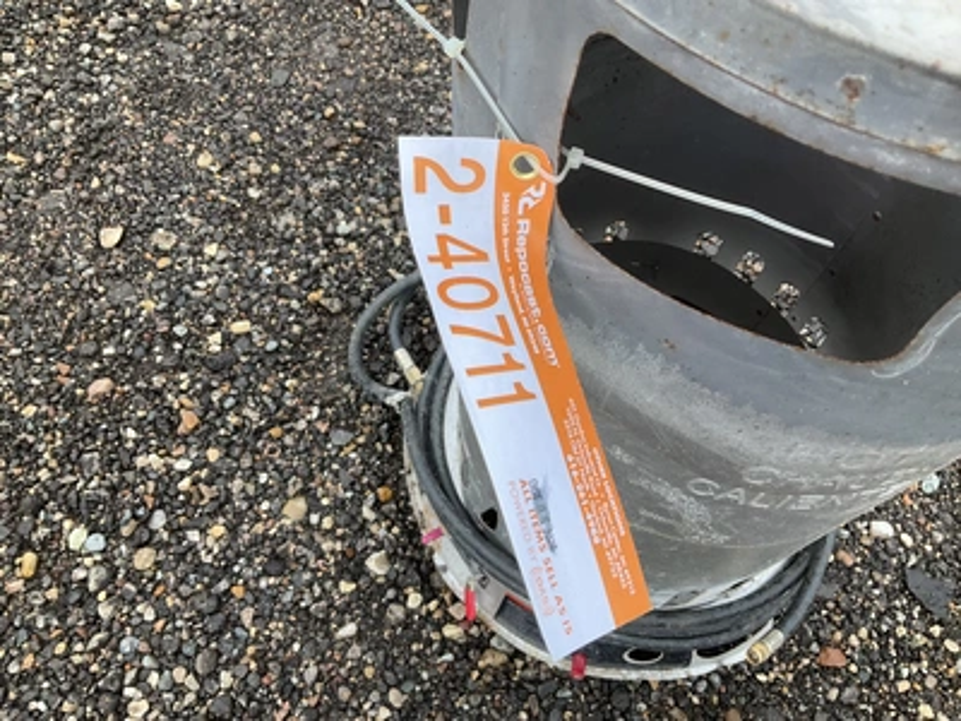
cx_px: 480
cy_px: 360
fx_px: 805
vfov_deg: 48.2
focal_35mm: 29
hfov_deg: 61.7
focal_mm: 3
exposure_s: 1/208
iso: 20
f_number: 1.8
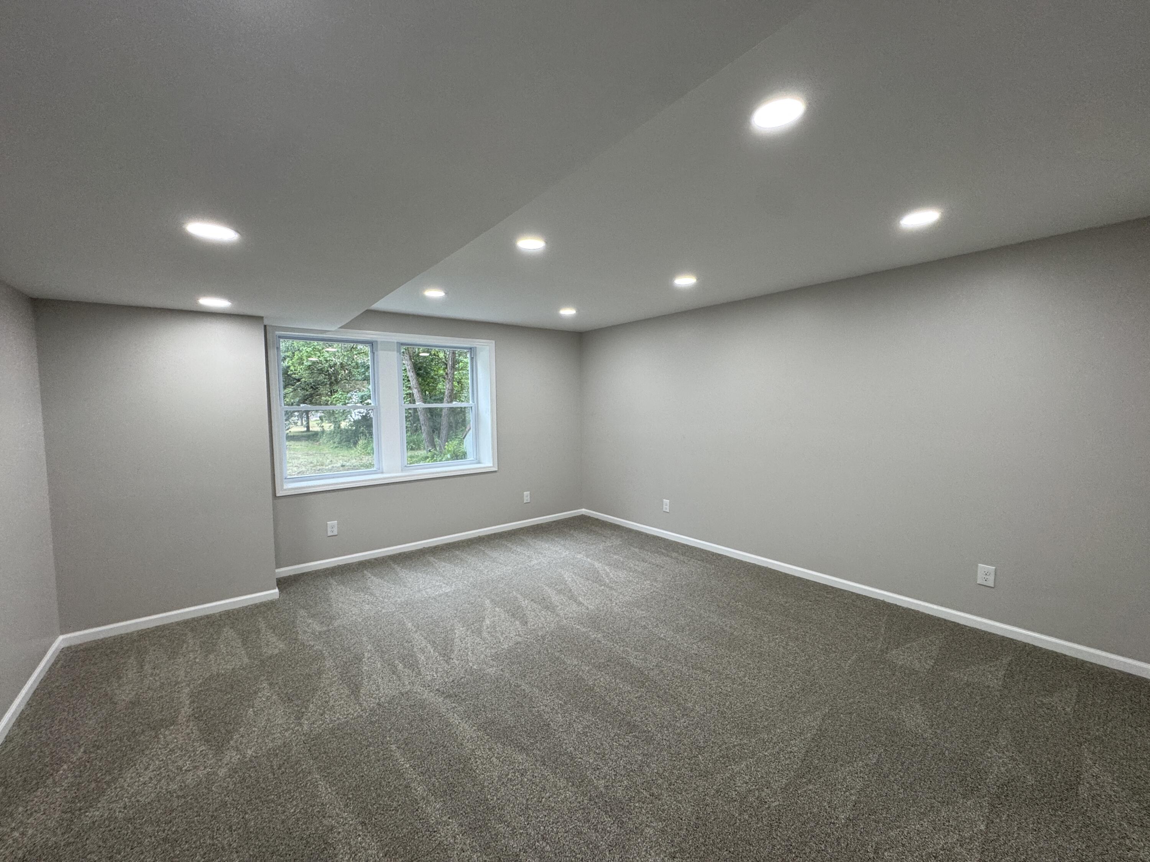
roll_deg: +1.5
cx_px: 575
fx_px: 465
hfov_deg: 102.1
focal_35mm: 14
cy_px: 431
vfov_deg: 85.7
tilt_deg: -3.9
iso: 125
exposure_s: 1/120
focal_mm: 2.22
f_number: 2.2
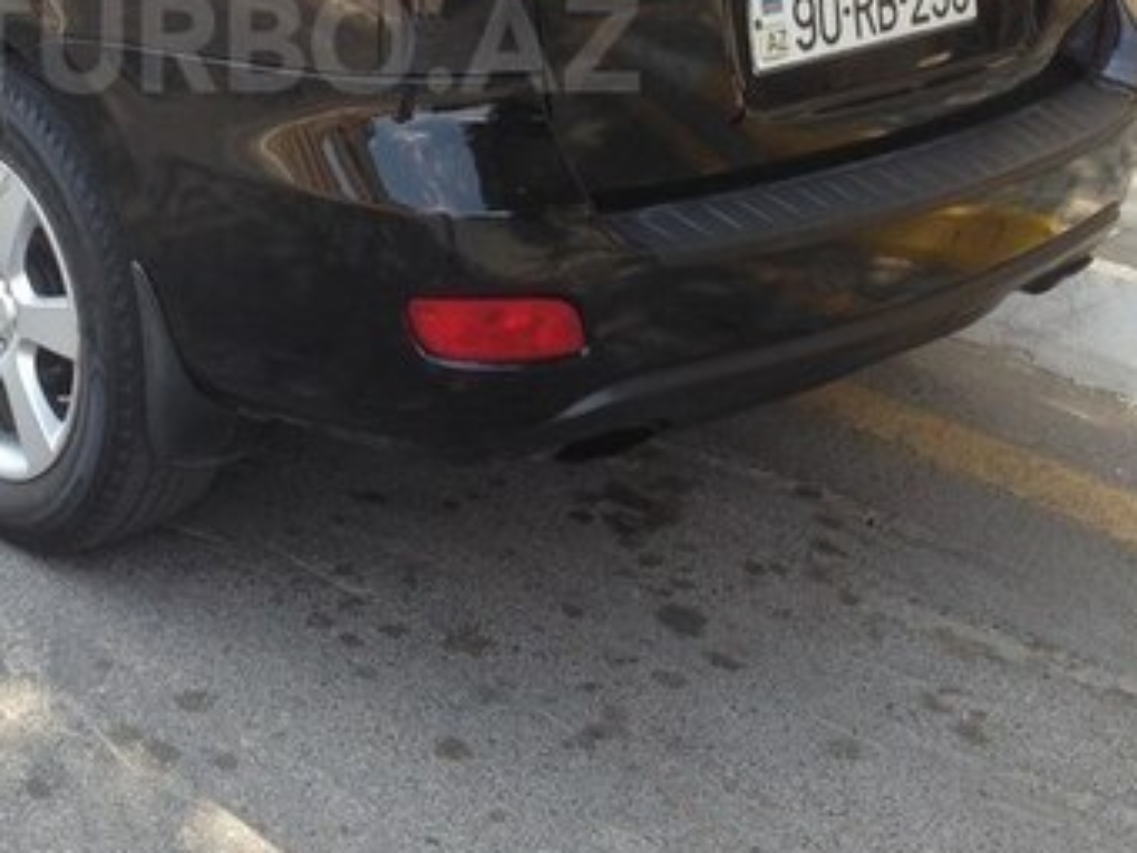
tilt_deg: -11.1
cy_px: 42
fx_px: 2102
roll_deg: +0.0
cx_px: 298
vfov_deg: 22.2
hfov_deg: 29.8
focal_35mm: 64
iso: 50
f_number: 2.4
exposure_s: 1/226
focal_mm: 4.12
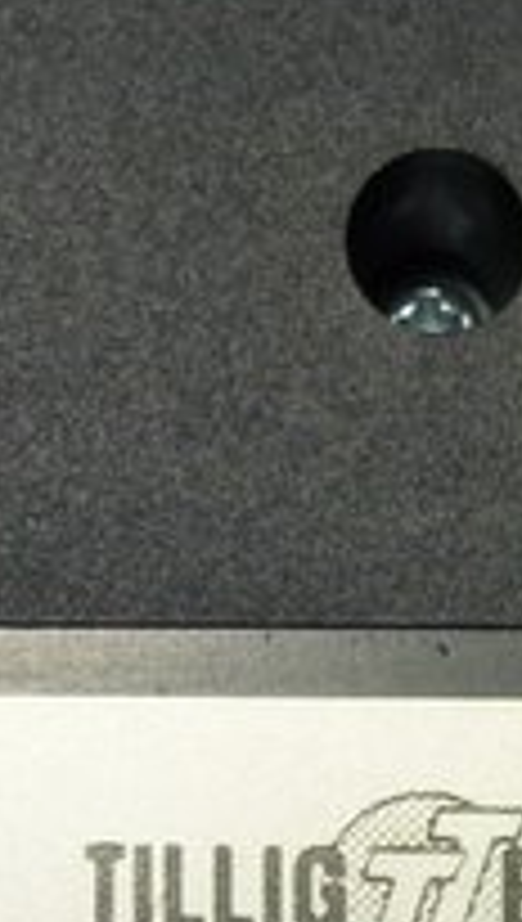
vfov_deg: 14.8
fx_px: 3429
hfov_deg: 8.7
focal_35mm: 140
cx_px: 392
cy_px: 1142
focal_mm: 5.9
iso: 100
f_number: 3.6
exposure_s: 1/100
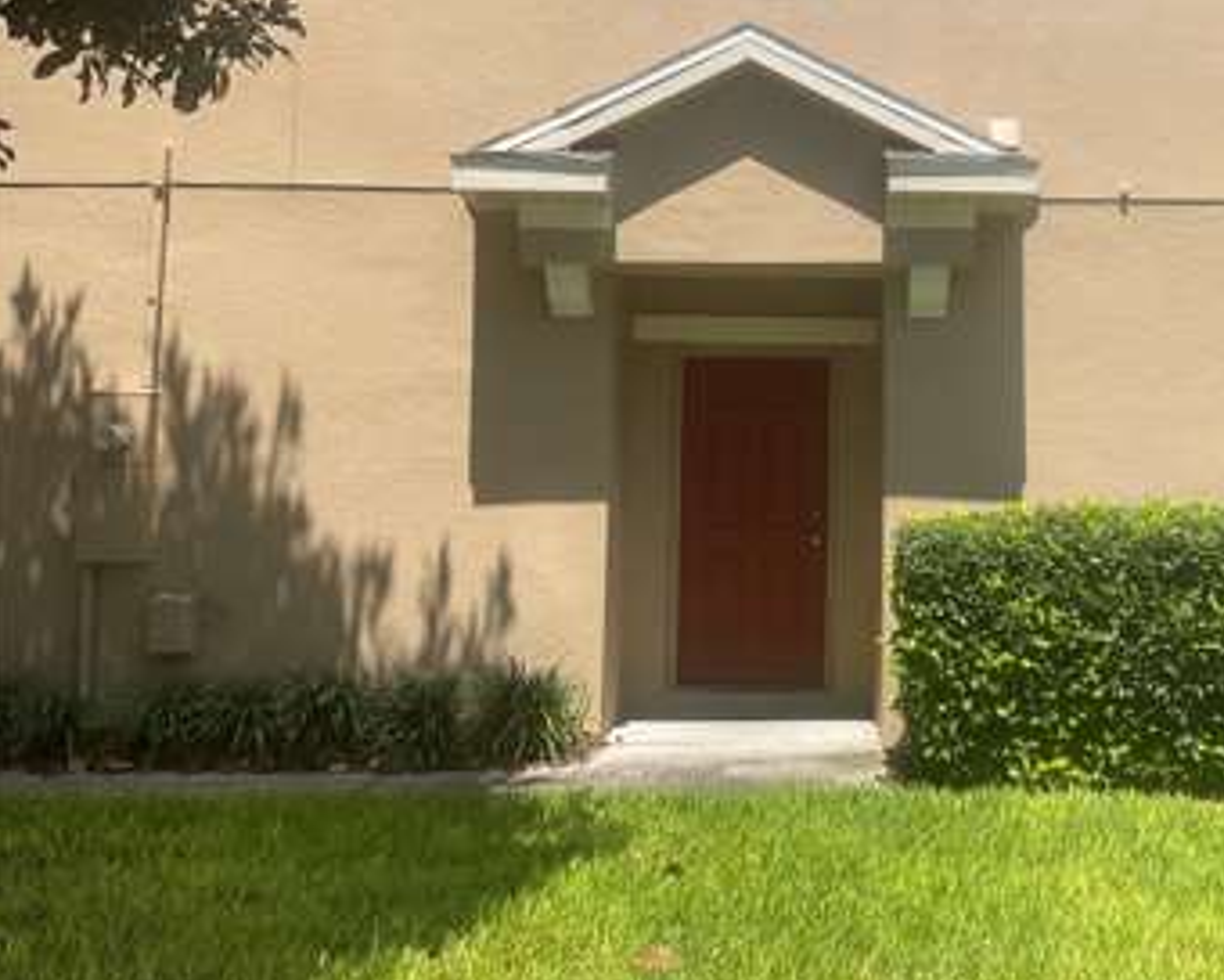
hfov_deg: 44.8
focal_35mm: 40
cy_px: 382
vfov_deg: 37.2
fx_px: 1449
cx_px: 853
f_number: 1.8
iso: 16
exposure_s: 1/1626
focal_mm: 3
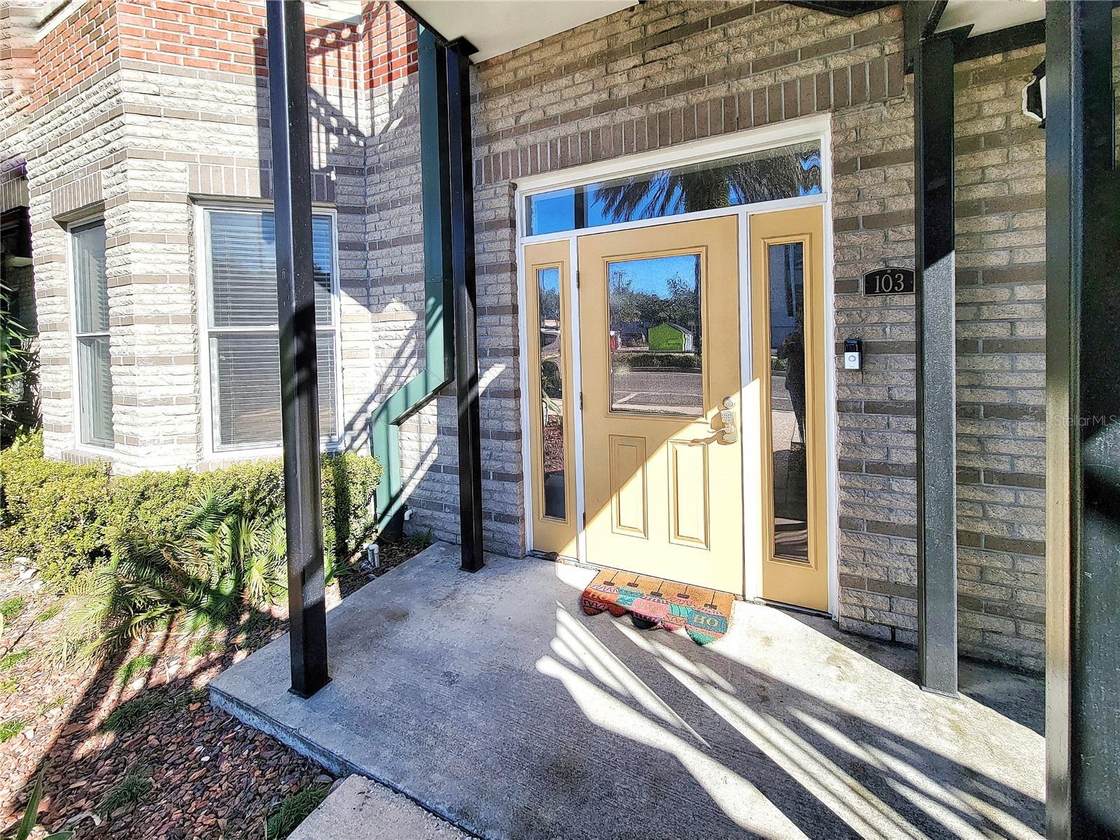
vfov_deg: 89.9
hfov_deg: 106.2
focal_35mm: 13
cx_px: 560
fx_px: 421
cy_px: 420
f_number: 2.2
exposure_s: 1/1250
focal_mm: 2.2
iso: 50
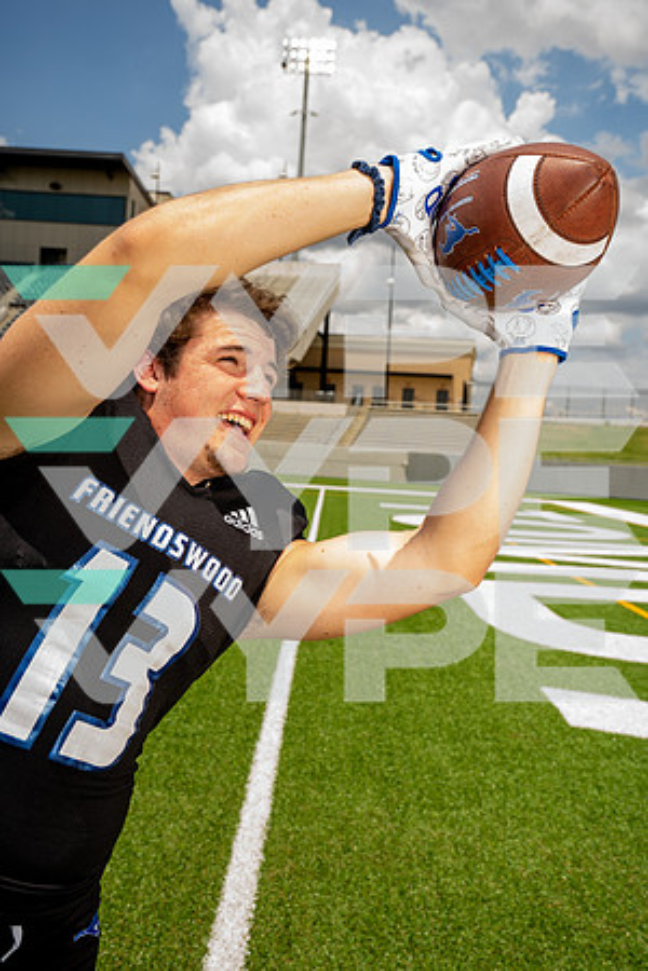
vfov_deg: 57.2
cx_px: 324
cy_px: 486
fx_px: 891
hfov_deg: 40.0
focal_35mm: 33
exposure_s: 1/250
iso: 64
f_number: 6.3
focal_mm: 33
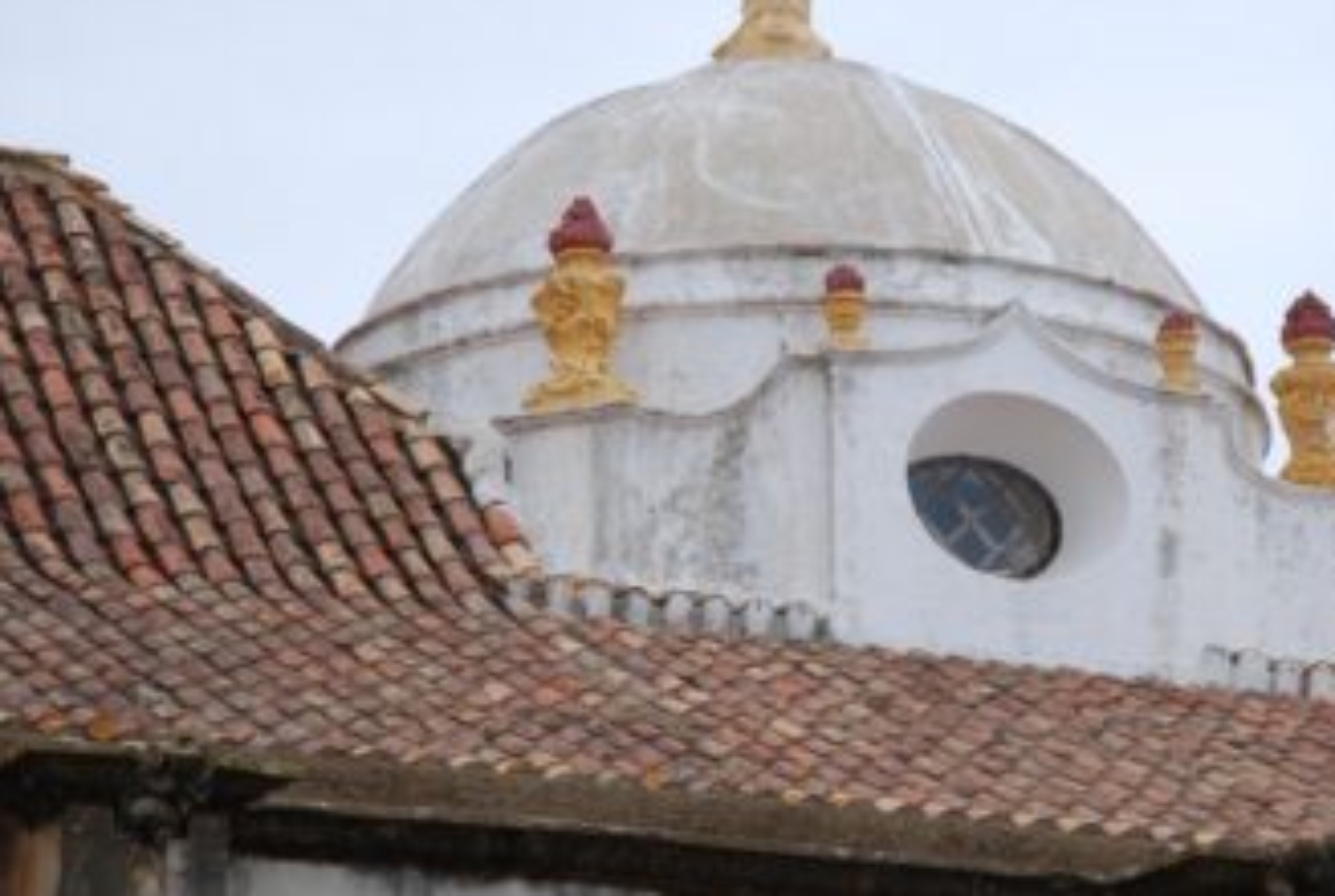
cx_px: 883
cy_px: 446
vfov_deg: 8.6
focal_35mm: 160
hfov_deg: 12.8
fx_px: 5944
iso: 100
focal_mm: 70
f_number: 5.6
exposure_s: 1/500
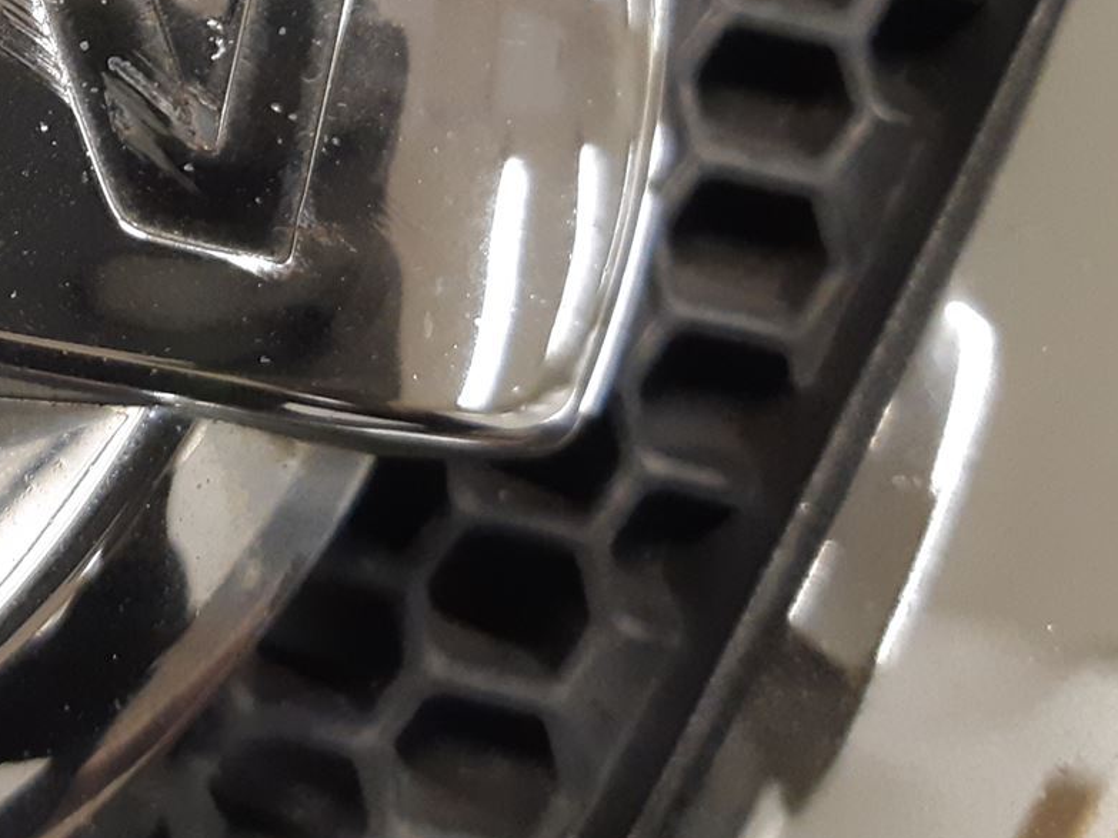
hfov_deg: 25.8
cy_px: 13
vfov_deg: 20.9
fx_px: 2196
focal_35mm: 68
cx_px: -193
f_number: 1.7
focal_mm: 3.93
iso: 250
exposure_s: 1/50
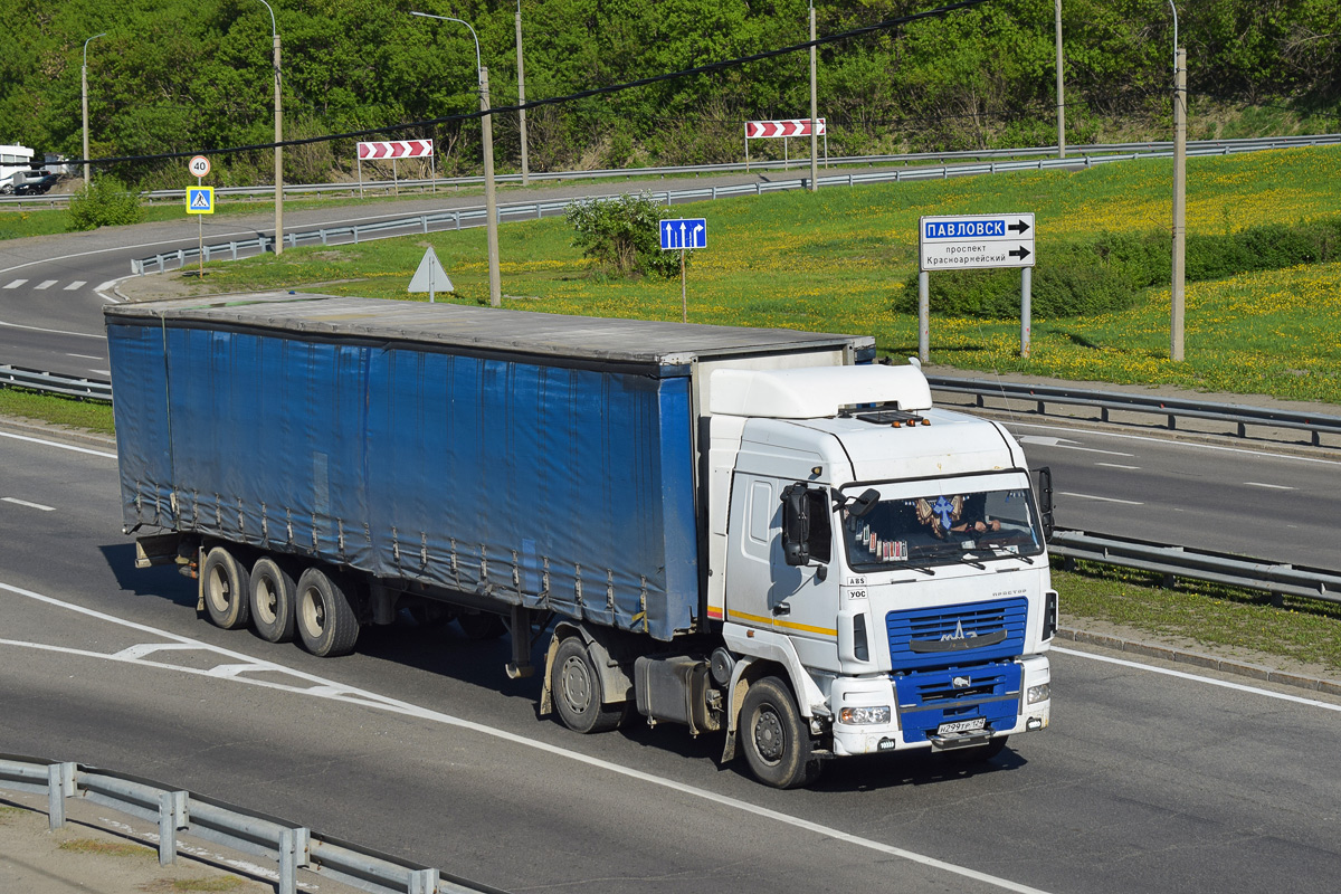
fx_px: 3073
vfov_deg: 16.6
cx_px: 670
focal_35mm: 82
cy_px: 447
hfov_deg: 24.6
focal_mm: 55
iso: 200
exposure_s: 1/1250
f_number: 7.1
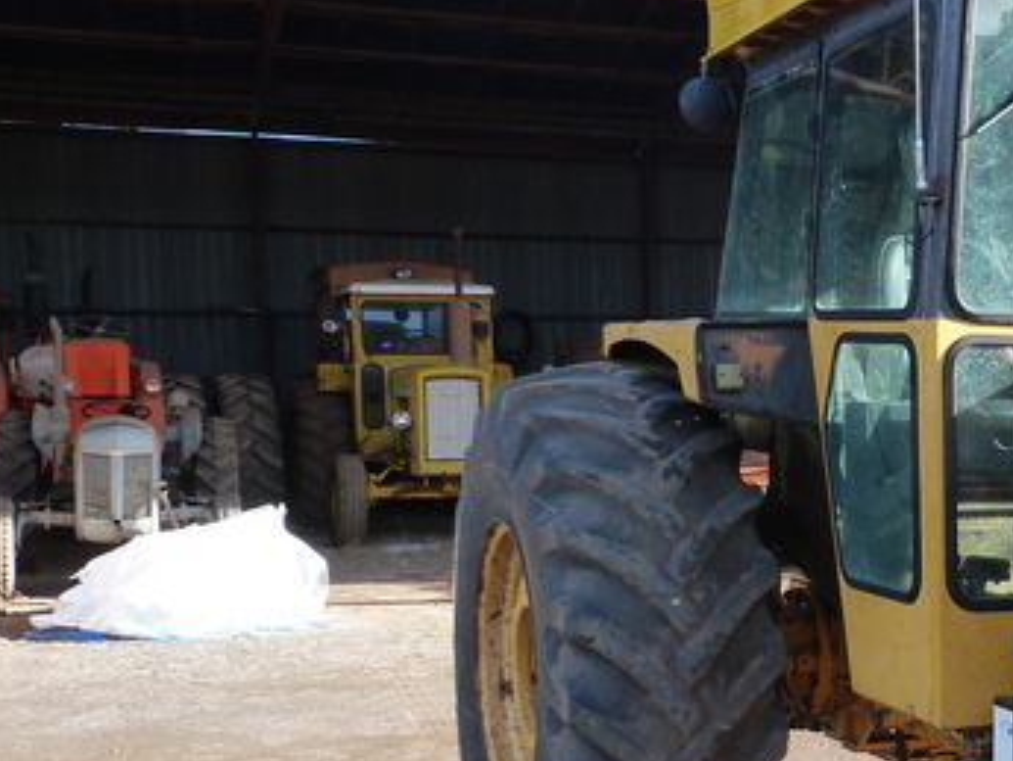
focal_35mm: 58
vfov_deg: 25.0
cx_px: 1092
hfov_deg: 30.1
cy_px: 549
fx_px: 1698
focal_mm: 4.5
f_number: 4
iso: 125
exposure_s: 1/100
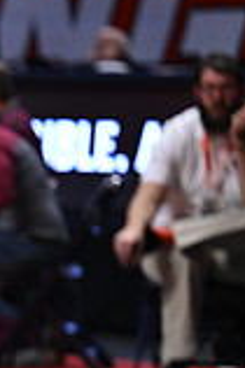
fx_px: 4133
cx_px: -408
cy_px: 378
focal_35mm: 404
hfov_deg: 3.3
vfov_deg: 5.1
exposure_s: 1/1000
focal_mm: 110
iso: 2200
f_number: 2.8
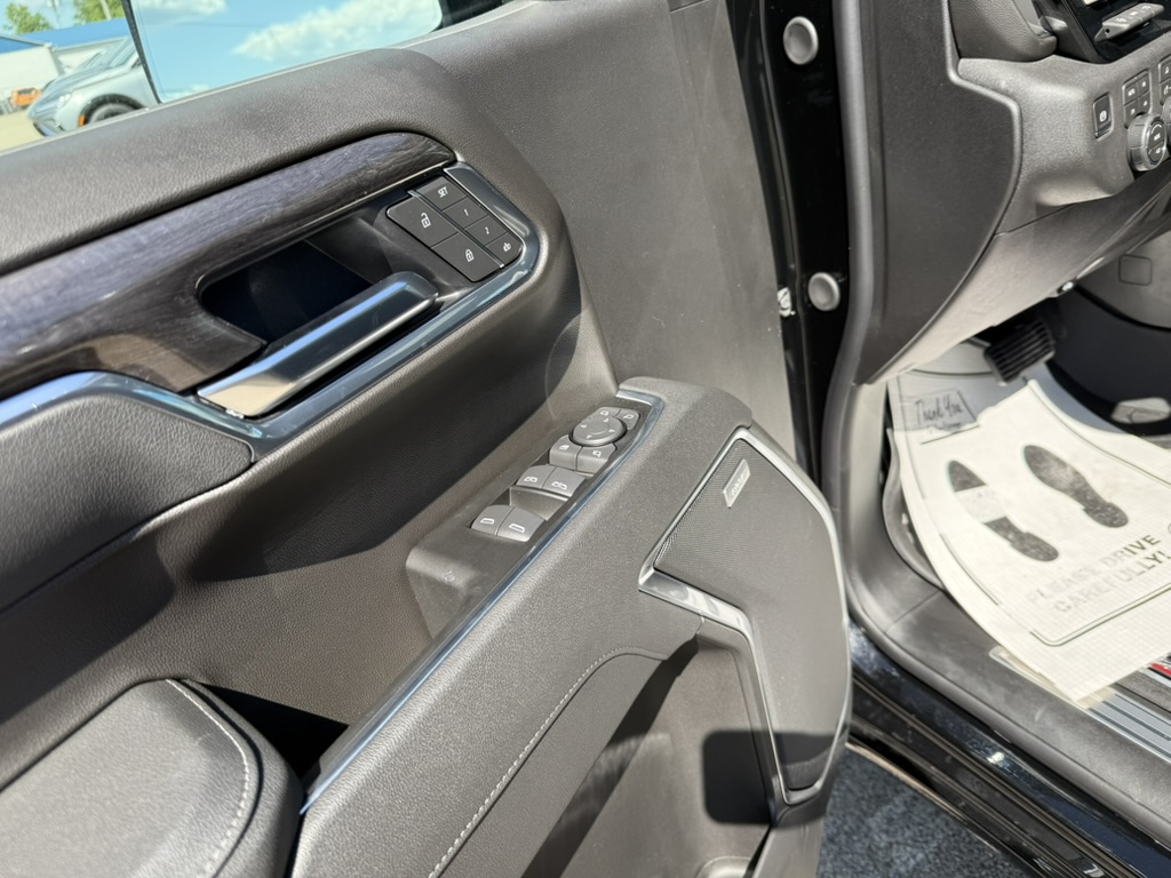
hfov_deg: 71.6
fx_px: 812
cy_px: 439
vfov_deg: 56.8
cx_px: 586
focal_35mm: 24
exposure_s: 1/1018
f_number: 1.78
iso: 80
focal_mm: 6.76
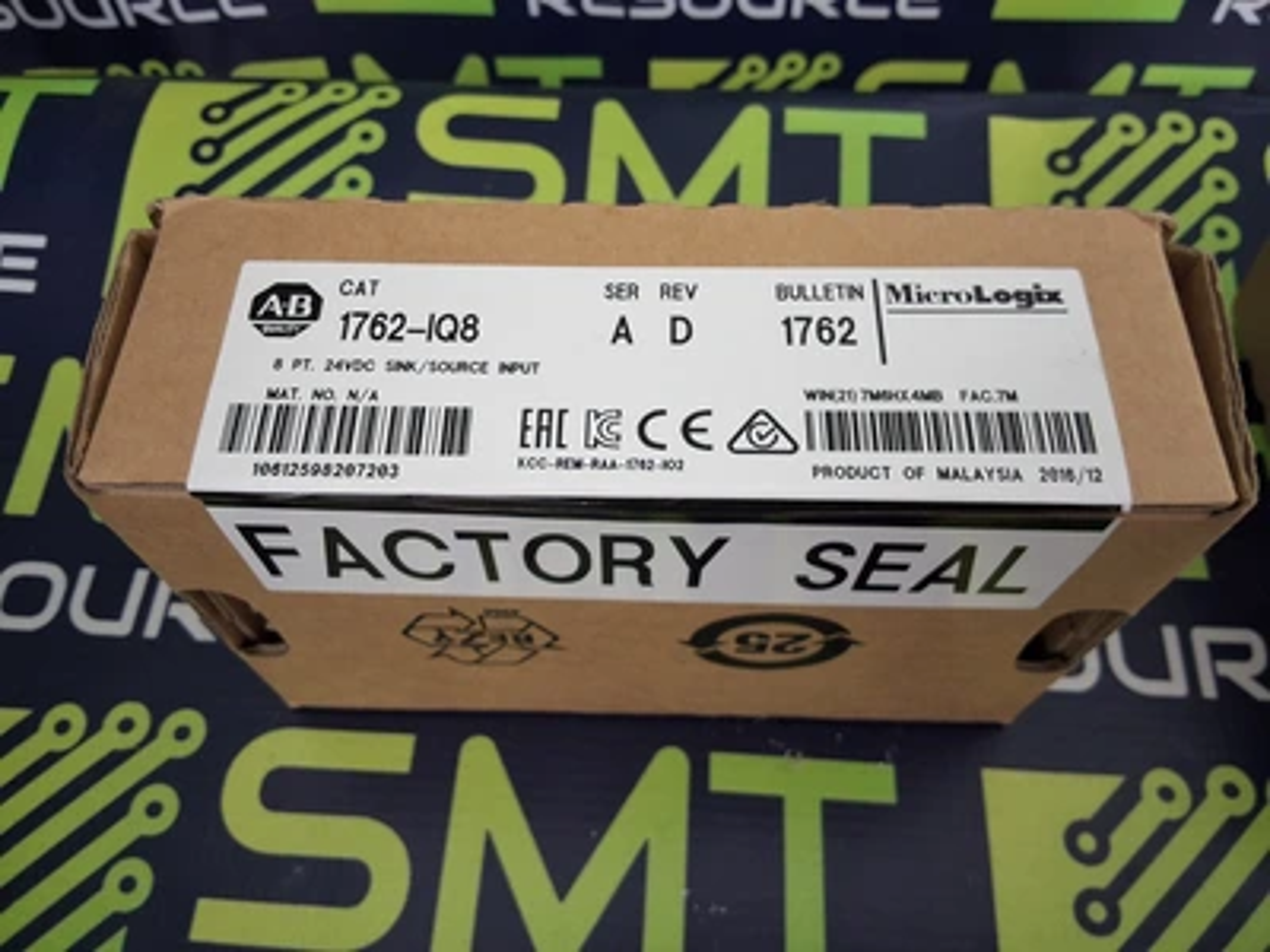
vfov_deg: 49.7
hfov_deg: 63.4
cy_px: 476
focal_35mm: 28
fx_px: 1027
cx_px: 635
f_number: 1.9
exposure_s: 1/24
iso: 250
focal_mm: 2.91
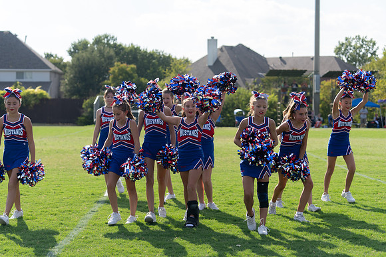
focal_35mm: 73
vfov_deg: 18.7
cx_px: 193
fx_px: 783
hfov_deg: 27.7
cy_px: 128
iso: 100
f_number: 3.5
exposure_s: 1/1000
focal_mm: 73
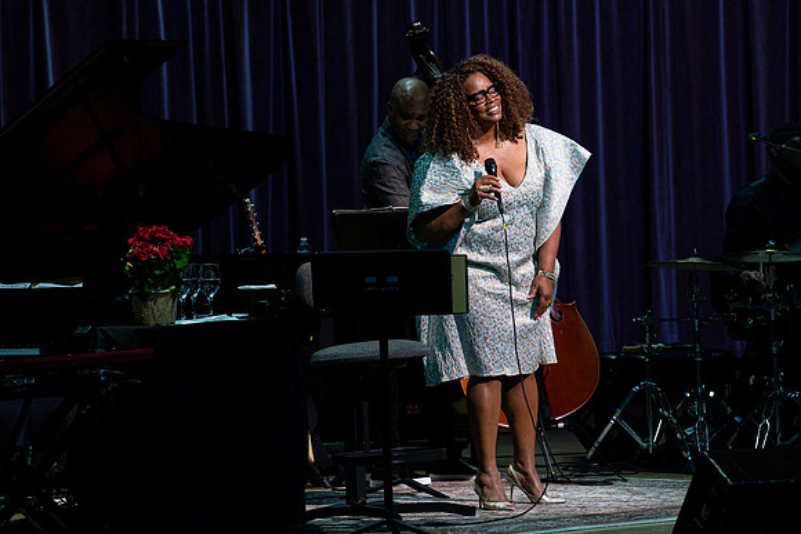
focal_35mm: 216
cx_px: 364
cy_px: 236
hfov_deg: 9.5
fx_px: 4816
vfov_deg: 6.4
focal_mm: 192
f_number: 5.6
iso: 2500
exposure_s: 1/320
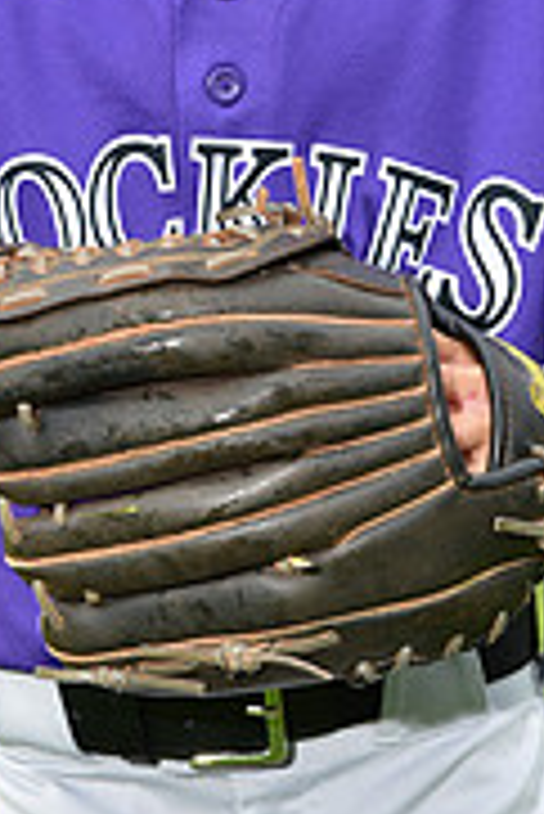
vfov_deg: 4.3
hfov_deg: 2.9
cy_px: -202
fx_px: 10858
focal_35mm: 480
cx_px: 299
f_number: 5.6
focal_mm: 150
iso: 400
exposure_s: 1/250
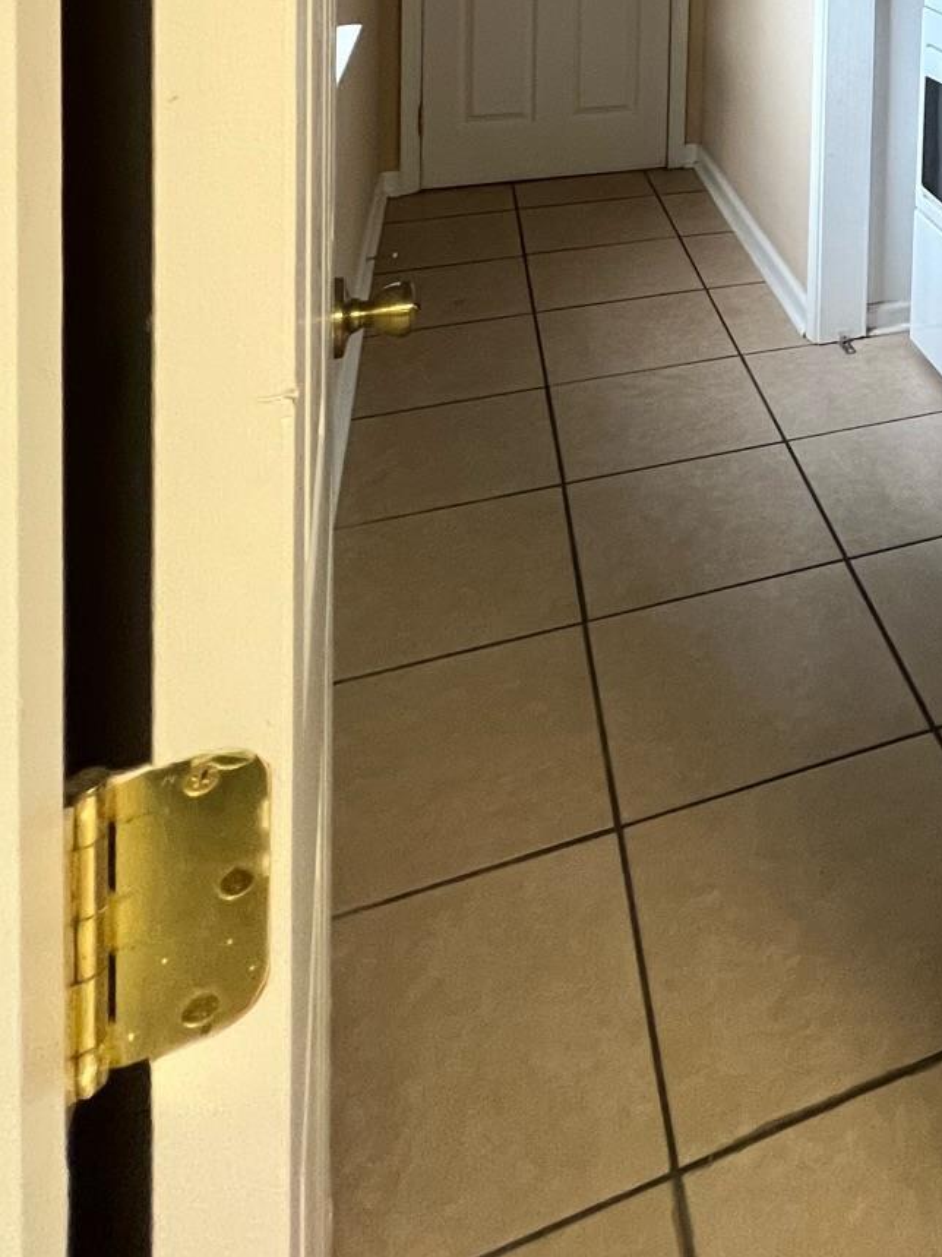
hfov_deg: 37.7
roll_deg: -1.8
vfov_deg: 44.6
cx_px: 1041
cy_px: -121
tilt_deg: -1.2
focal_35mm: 31
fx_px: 1125
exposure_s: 1/60
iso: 250
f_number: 1.8
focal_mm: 1.57
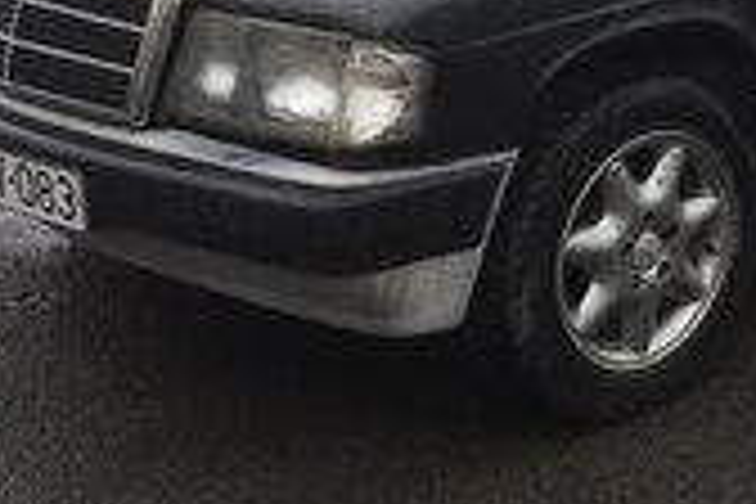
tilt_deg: -10.2
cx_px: 783
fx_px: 1869
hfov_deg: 21.9
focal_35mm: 89
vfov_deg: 14.9
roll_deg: -1.6
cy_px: -72
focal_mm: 4.15
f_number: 2.2
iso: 32
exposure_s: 1/309
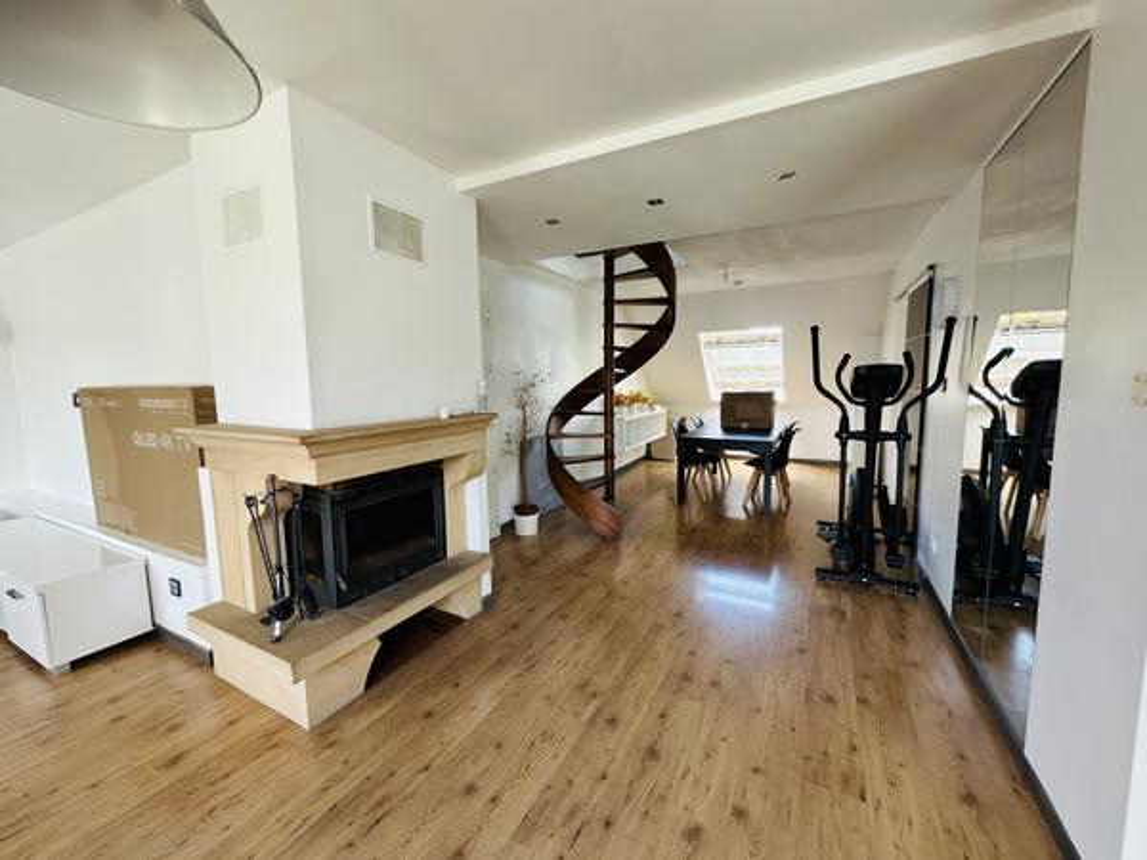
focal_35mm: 14
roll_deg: +1.3
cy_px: 430
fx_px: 464
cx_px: 574
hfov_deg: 102.1
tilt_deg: -7.1
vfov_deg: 85.7
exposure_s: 1/99
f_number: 2.2
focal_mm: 2.22
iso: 100
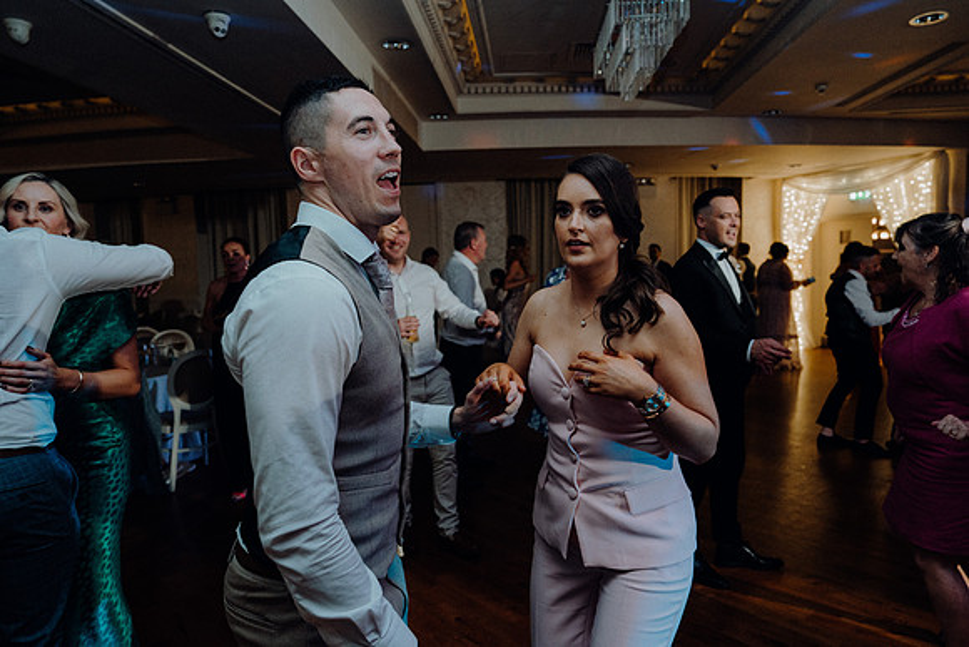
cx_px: 484
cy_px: 324
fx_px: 646
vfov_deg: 53.2
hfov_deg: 73.7
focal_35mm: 24
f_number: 3.5
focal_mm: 24
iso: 2500
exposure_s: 1/160
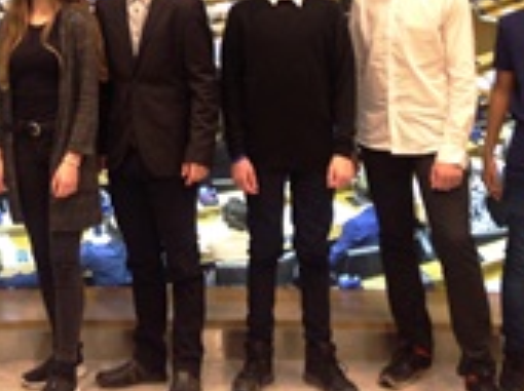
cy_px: -65
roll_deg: -0.7
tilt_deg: +0.9
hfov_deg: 21.6
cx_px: -15
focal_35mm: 87
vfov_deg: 16.3
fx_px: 1315
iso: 64
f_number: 2.4
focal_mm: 4.12
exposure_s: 1/20
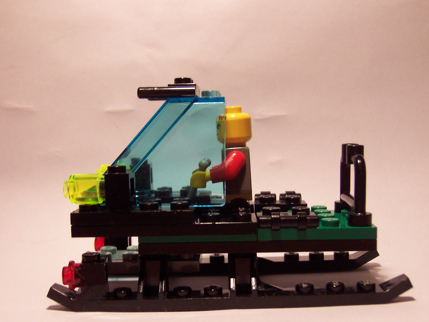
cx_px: 214
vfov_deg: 21.9
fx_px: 830
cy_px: 161
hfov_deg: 29.0
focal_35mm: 67
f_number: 3.4
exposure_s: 1/45
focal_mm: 10.4
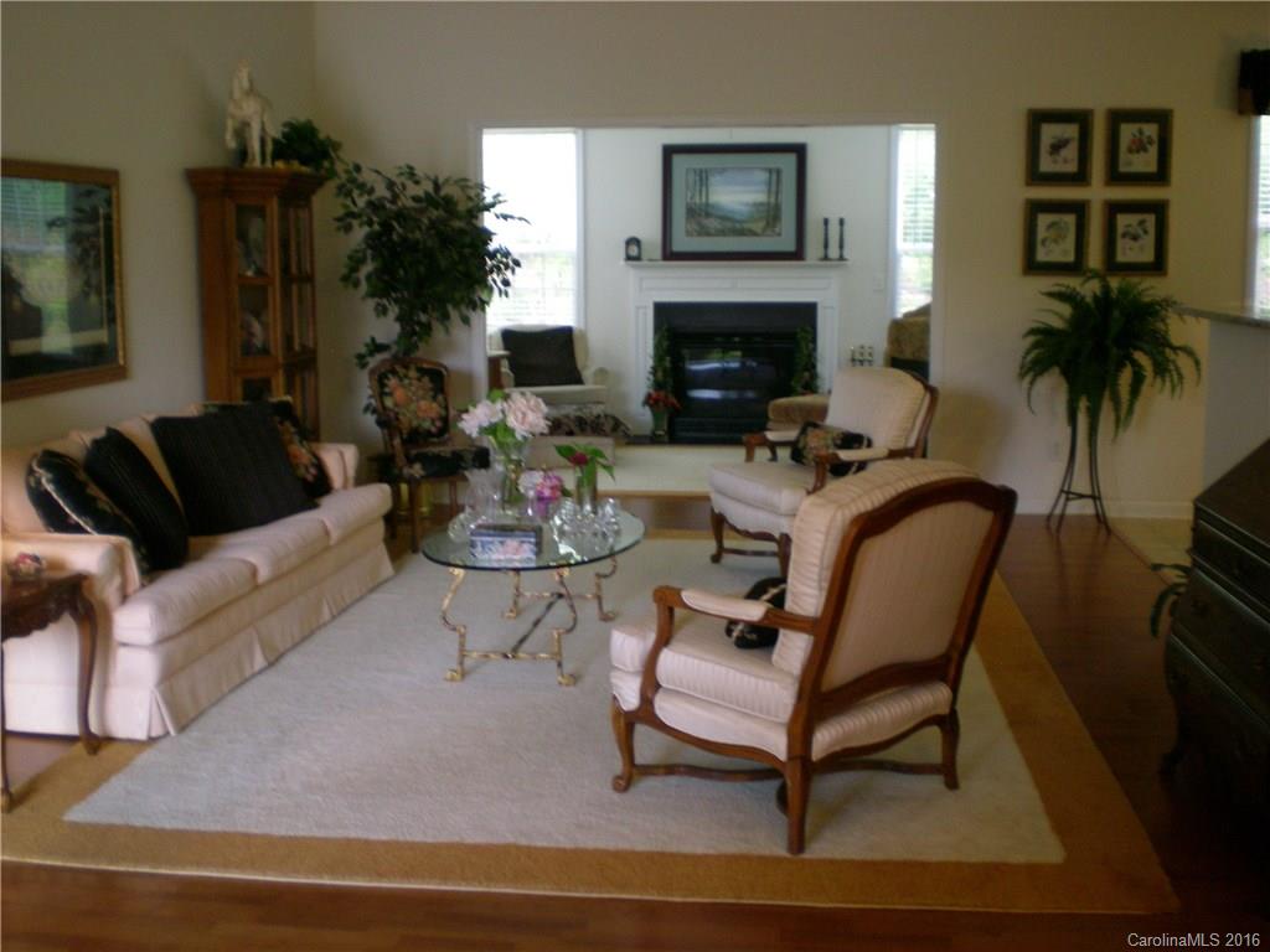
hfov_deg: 49.0
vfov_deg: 37.7
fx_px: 1394
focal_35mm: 38
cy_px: 476
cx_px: 635
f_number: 3.1
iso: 200
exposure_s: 1/30.2
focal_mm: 6.3
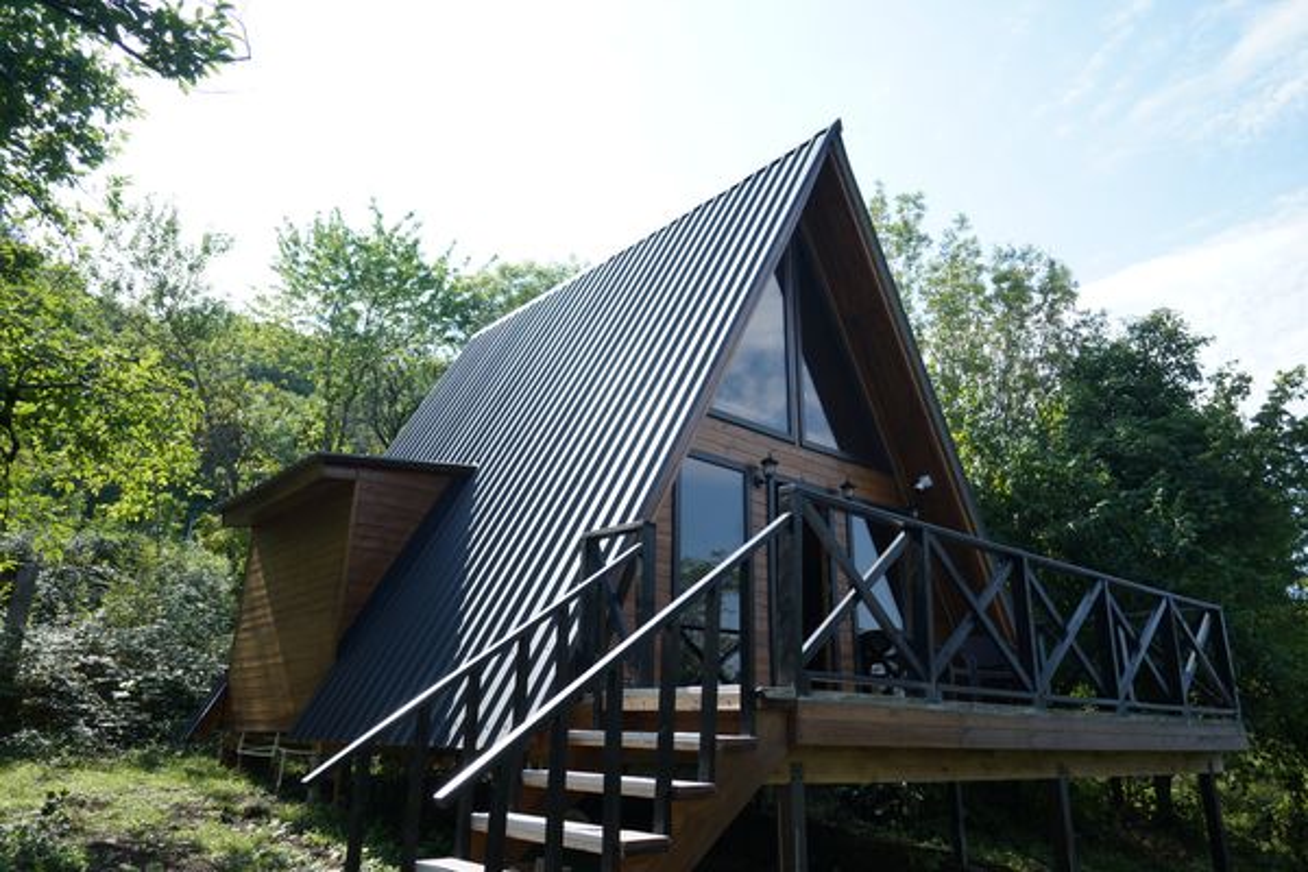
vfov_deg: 53.1
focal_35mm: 24
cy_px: 436
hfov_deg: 73.7
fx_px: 872
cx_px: 654
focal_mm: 24
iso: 100
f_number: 4.5
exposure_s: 1/320
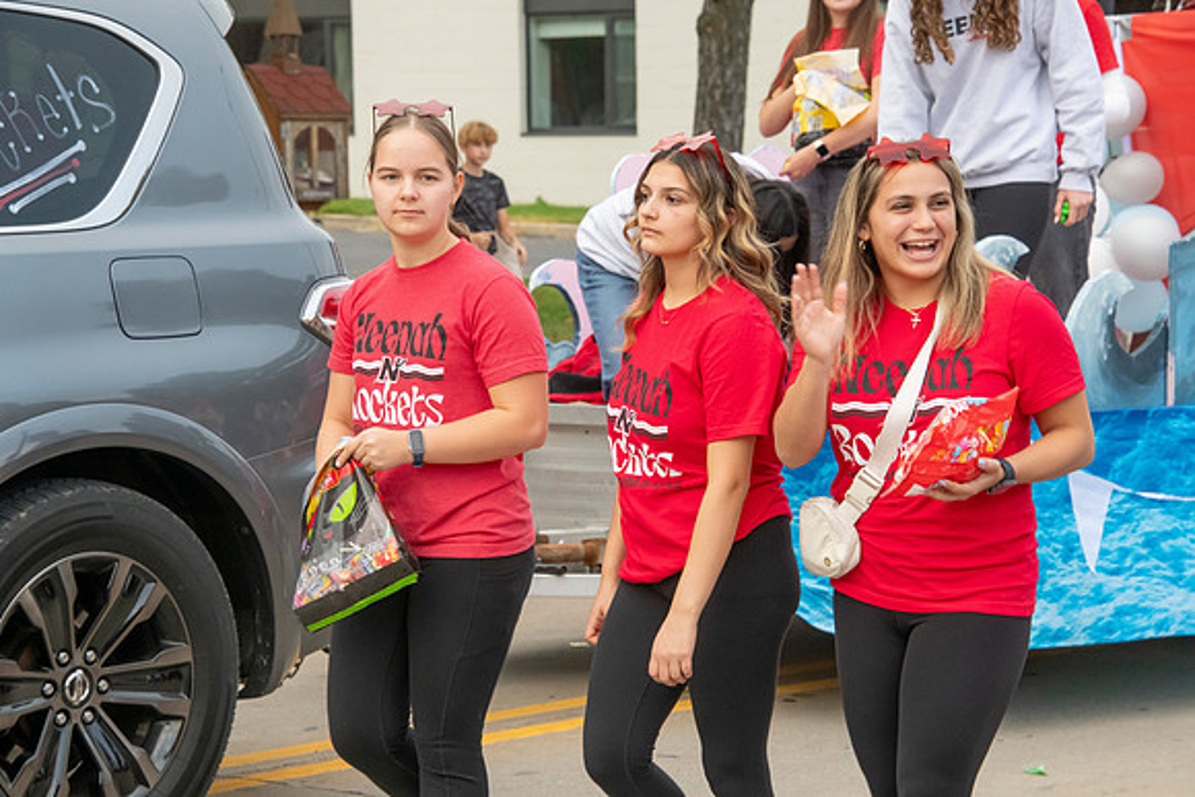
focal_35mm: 145
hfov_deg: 14.2
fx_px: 4814
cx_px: 598
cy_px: 398
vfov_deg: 9.5
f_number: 11
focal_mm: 145
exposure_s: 1/320
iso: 3200
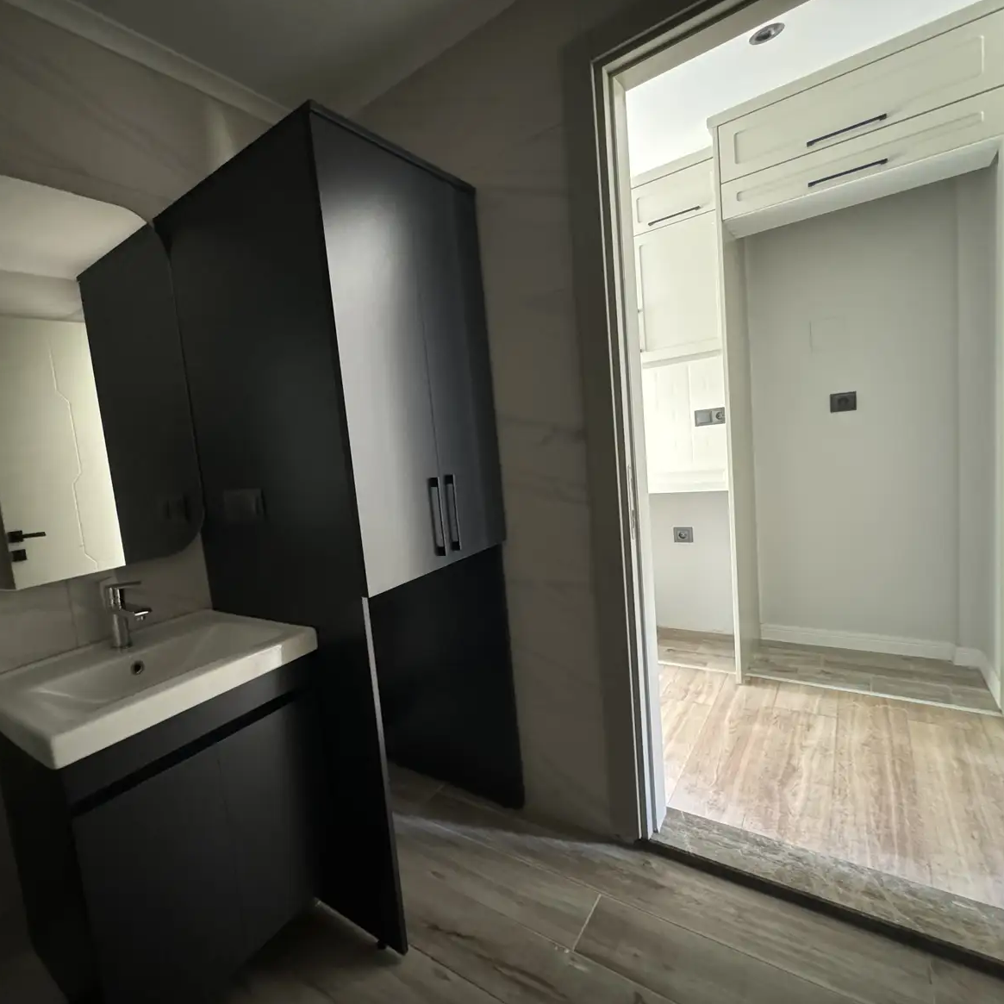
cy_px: 514
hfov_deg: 81.7
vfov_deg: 84.0
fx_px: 558
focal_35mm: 17
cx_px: 353
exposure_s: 1/33
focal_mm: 2.22
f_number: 2.2
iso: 1600
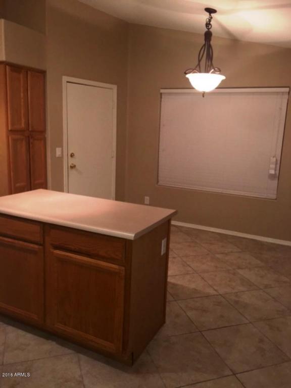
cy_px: 194
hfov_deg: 48.2
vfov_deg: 61.7
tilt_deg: -10.6
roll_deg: -2.3
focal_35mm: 29
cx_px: 146
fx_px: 325
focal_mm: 4.15
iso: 64
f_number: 2.2
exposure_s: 1/20
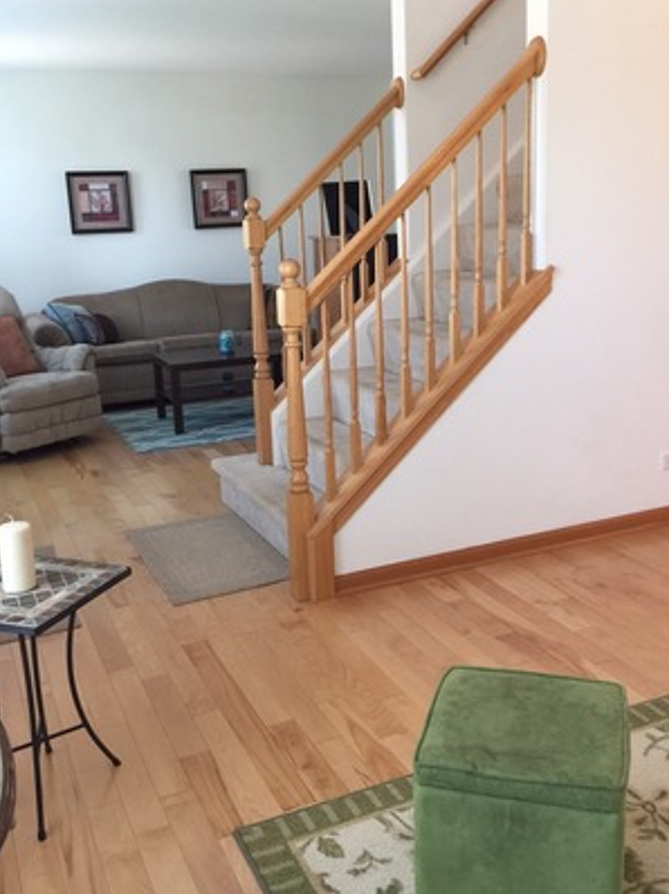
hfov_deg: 40.7
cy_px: 429
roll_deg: +3.9
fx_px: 903
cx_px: 343
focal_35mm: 35
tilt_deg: -13.5
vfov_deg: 52.6
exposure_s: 1/15
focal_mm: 4.15
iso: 32
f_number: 2.2
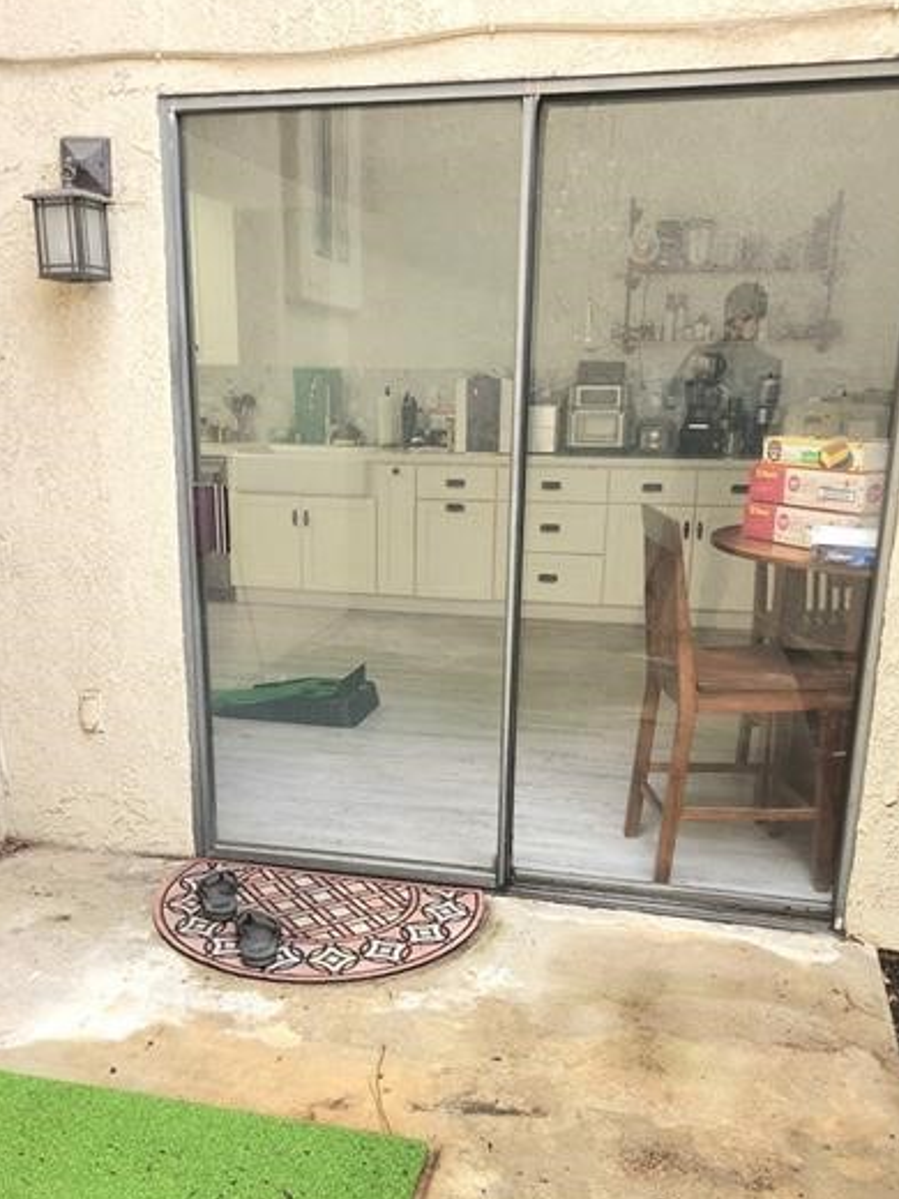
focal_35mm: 34
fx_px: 1177
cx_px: 403
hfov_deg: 41.7
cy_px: 710
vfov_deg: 53.6
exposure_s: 1/182
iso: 100
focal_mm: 5.4
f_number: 1.8
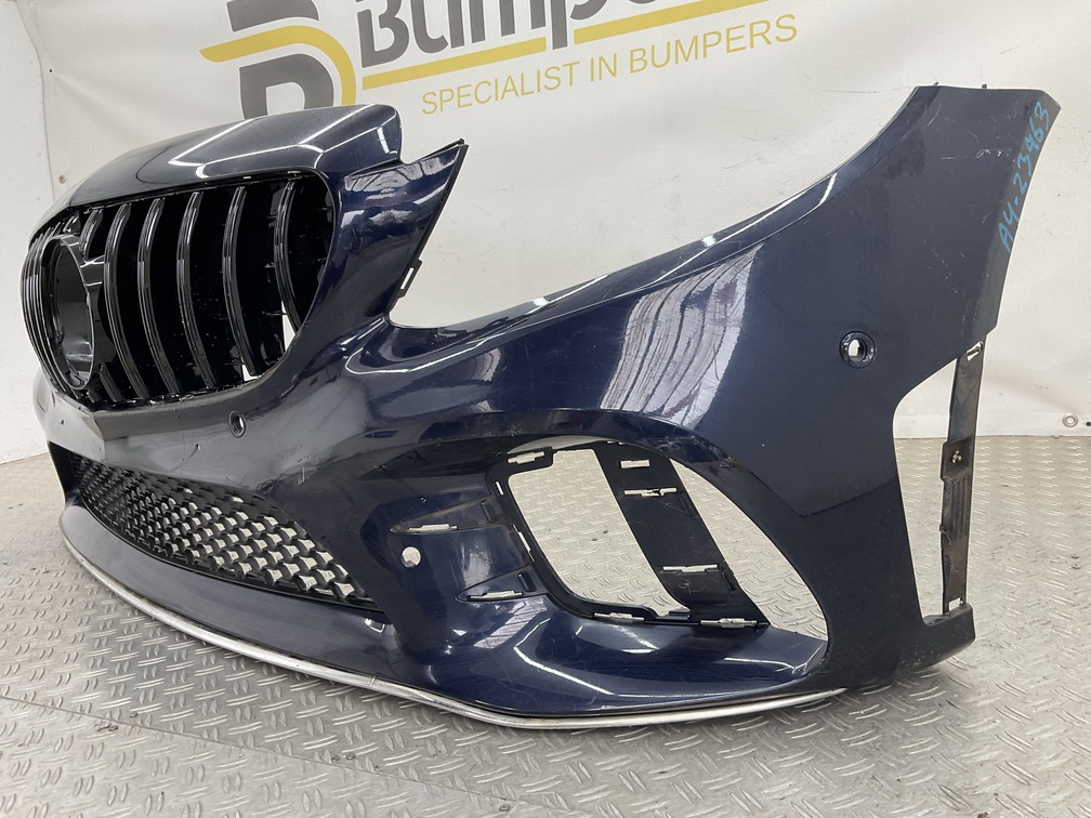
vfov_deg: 48.2
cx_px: 546
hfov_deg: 61.7
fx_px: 914
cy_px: 409
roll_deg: +5.4
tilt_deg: -10.1
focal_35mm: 29
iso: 40
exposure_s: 1/120
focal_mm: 3
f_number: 1.8
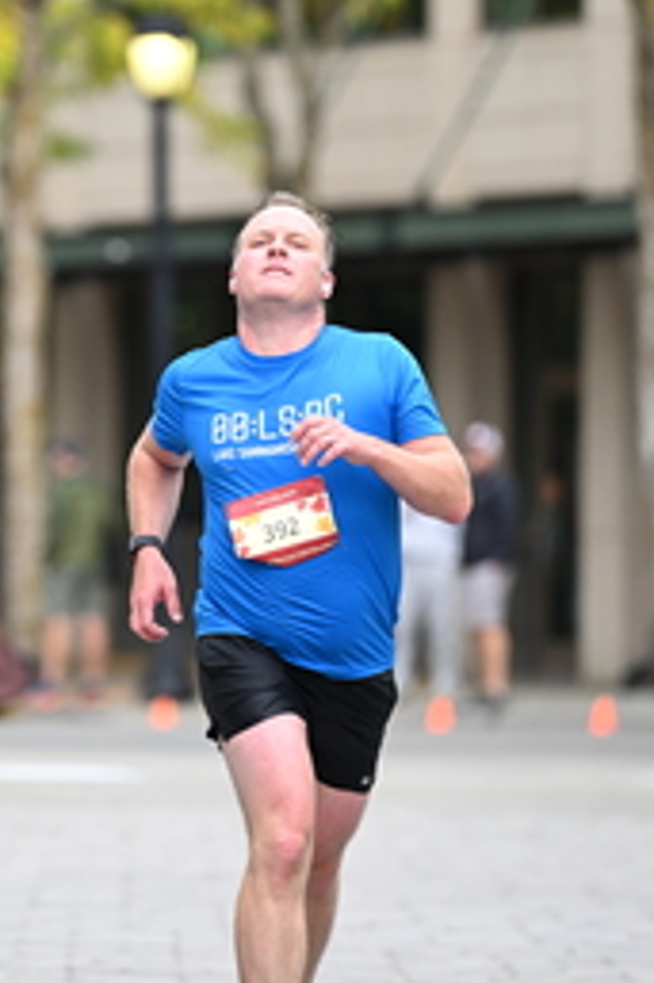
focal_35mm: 428
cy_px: 317
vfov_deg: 4.8
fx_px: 11678
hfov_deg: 3.2
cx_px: 170
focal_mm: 200
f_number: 2.8
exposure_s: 1/1600
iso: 640
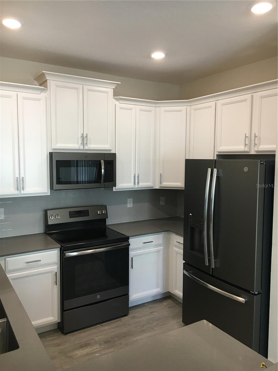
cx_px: 139
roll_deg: -0.5
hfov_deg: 48.2
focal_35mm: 29
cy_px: 186
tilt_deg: -5.4
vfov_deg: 61.7
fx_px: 311
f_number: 2.2
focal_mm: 4.15
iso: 40
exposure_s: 1/30
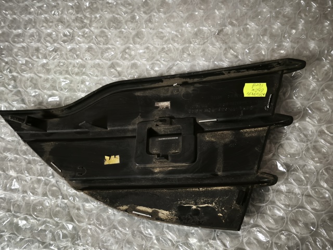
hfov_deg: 52.6
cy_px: 125
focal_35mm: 35
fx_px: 337
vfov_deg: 40.7
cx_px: 166
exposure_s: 1/33.3
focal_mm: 5.35
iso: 800
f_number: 1.7
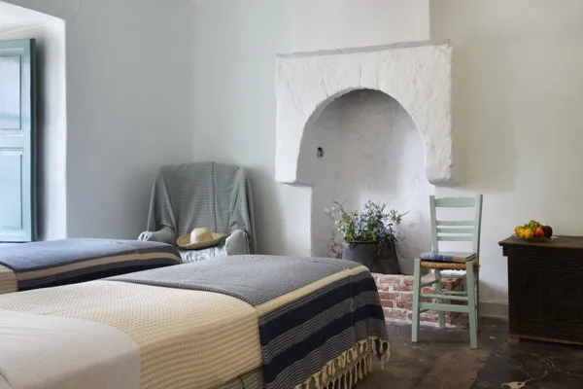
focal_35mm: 30
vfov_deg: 43.6
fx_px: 486
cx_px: 292
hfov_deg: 61.9
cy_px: 194
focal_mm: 30
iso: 500
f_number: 9
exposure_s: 1/30
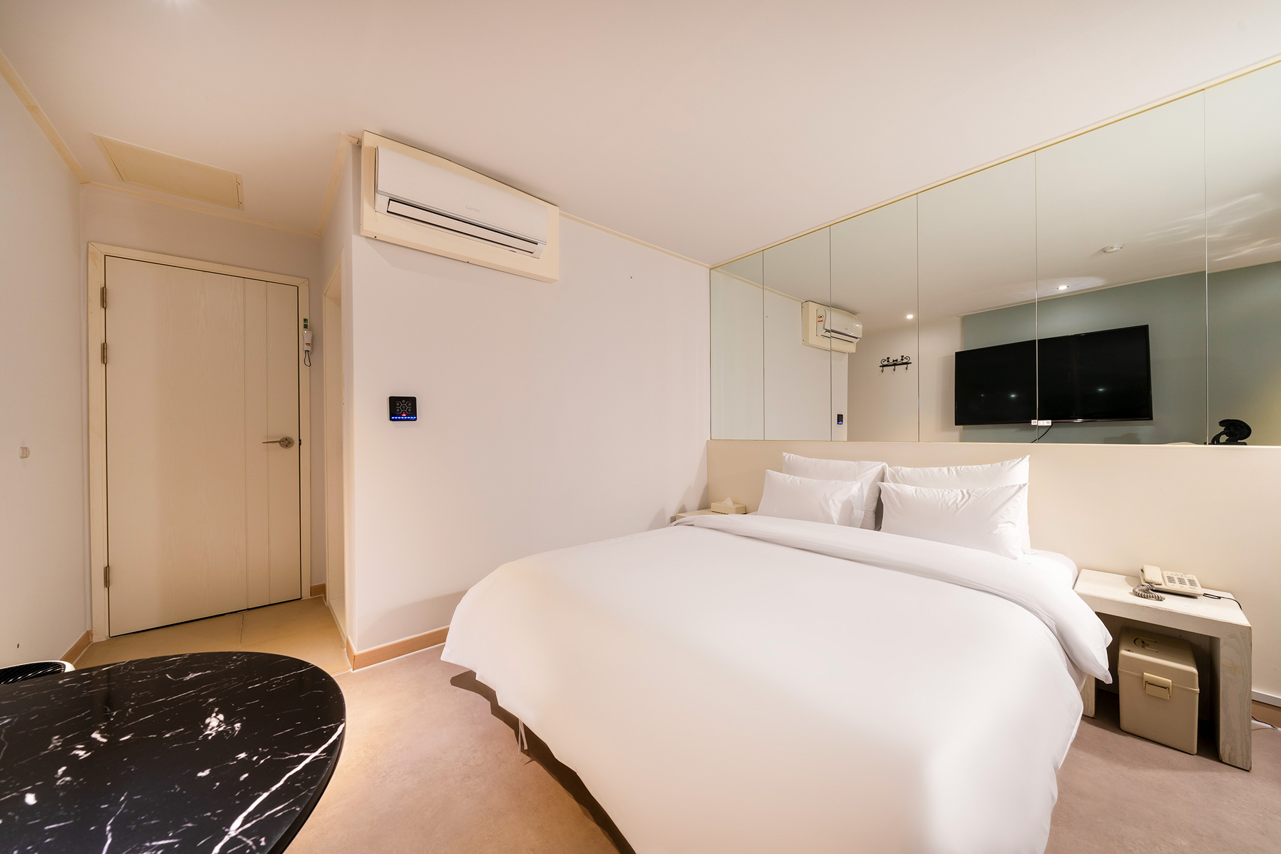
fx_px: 427
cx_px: 640
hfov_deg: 112.6
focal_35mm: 12
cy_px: 427
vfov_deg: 90.0
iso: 100
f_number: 9
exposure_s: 2
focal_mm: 12
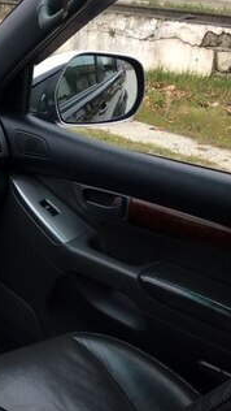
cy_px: 184
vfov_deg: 31.9
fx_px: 718
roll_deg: -1.3
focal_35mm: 66
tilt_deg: -18.4
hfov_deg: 15.6
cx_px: -191
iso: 40
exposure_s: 1/100
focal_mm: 4.15
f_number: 2.2
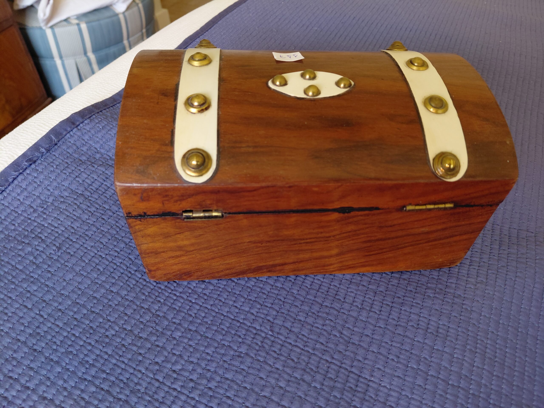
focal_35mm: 25
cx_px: 272
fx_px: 393
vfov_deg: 54.9
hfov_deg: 69.4
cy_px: 204
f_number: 1.8
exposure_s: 1/60
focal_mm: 4.69
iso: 160
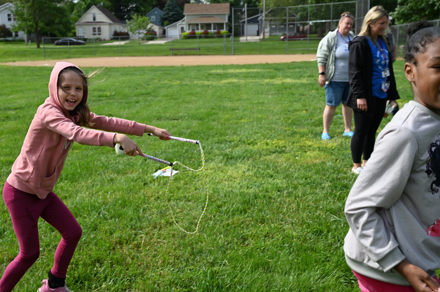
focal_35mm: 42
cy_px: 146
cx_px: 220
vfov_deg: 31.8
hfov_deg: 46.4
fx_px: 513
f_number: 6.3
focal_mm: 42
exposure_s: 1/320
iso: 100
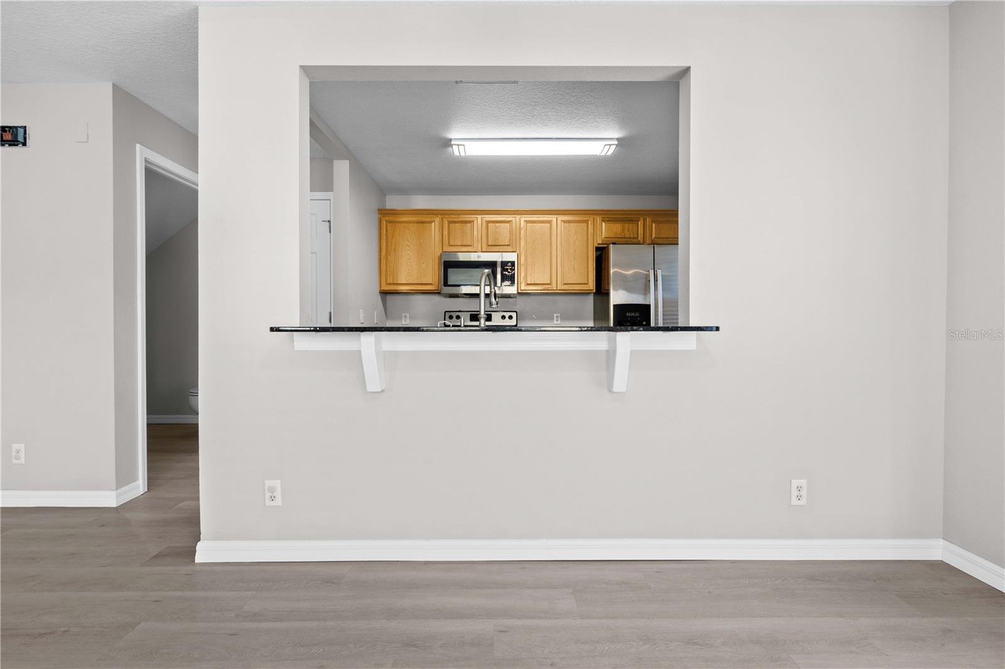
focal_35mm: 16
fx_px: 447
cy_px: 334
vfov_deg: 73.7
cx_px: 502
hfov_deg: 96.7
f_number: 8
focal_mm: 16
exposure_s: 1/8
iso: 500
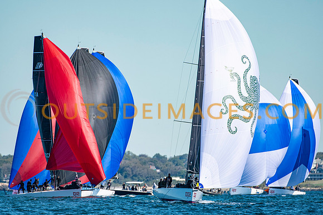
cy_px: 115
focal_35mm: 672
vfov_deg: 2.0
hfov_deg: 3.1
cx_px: 150
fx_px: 6028
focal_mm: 400
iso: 320
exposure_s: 1/3200
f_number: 5
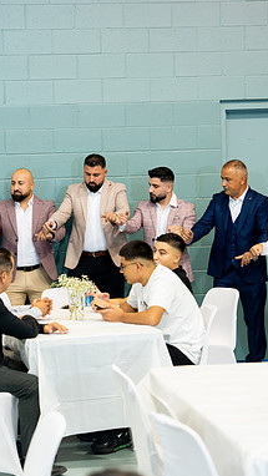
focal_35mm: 97
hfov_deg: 12.5
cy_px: 237
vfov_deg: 22.0
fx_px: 1225
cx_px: 74
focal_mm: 61
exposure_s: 1/250
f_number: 2.8
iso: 800
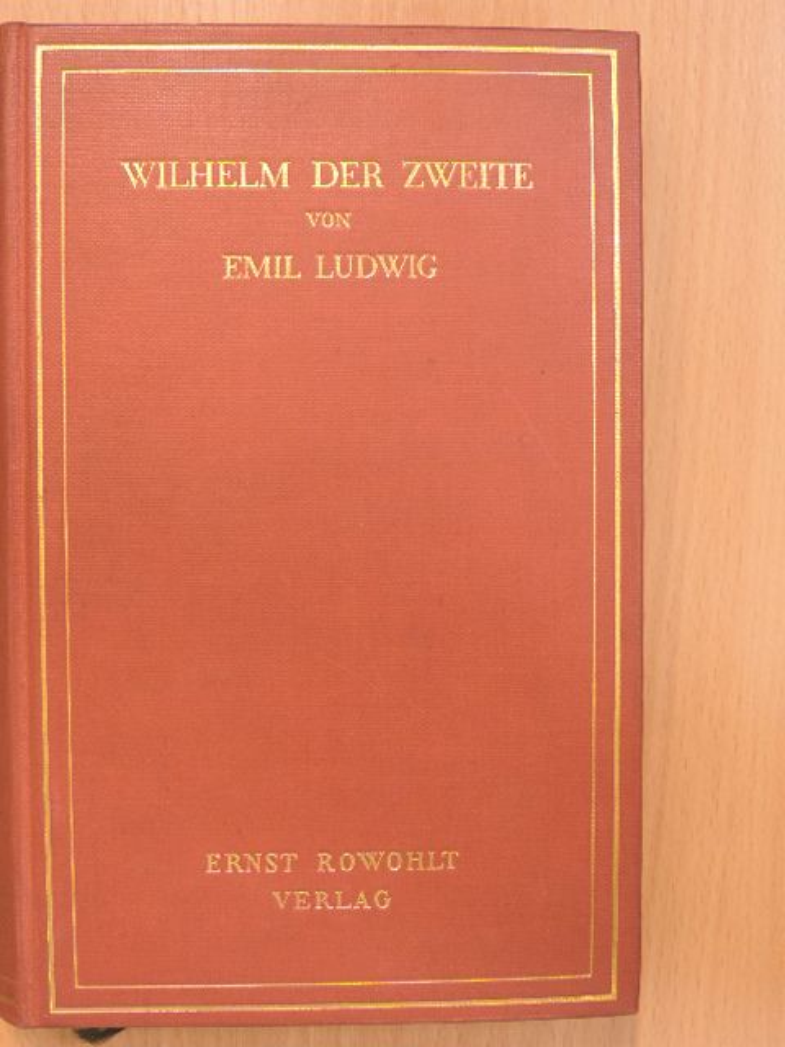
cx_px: 392
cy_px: 524
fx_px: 1512
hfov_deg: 29.1
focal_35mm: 50
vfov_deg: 38.2
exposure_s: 1/25
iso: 400
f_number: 3.6
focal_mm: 8.9
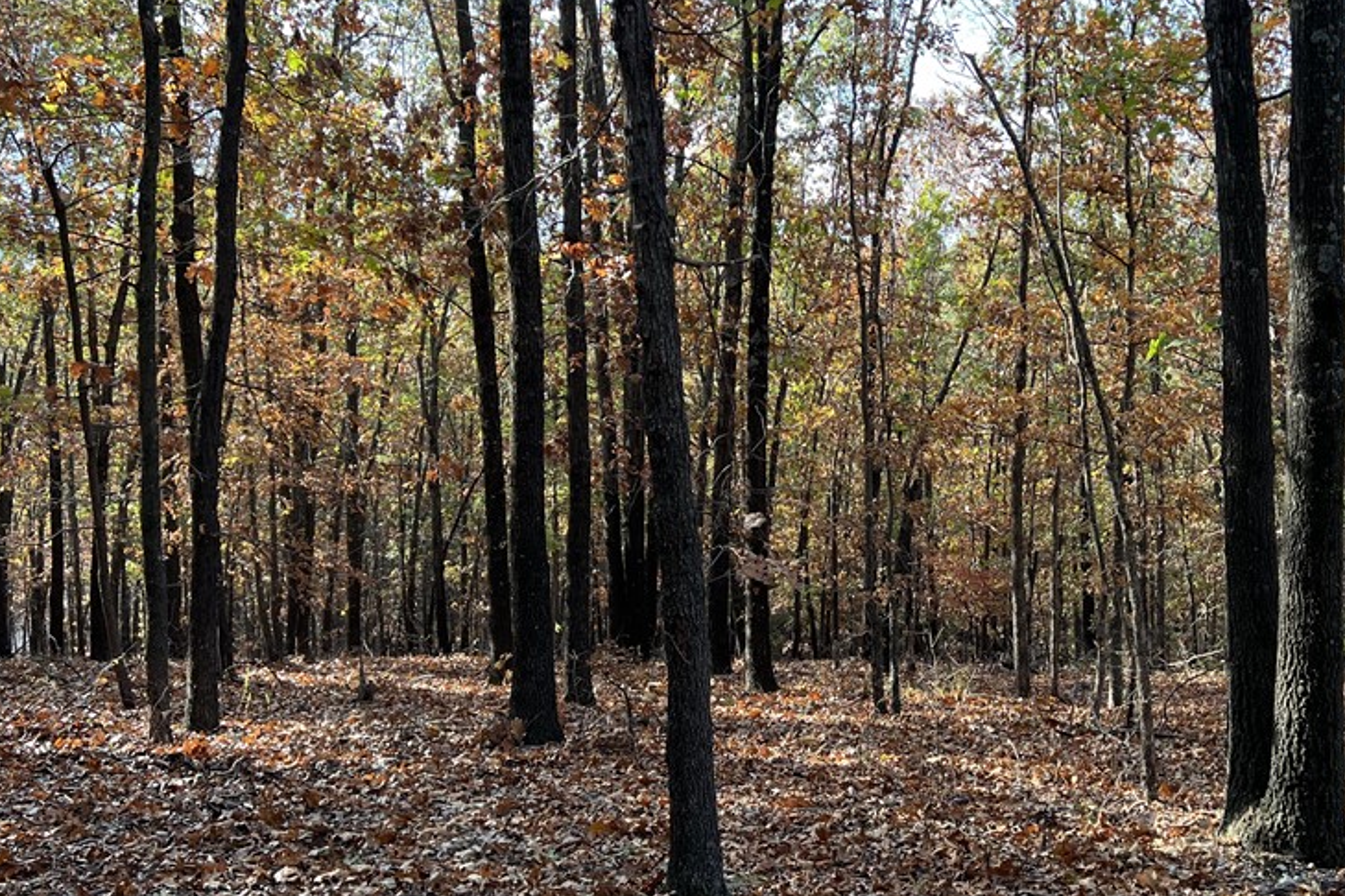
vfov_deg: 35.1
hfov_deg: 50.4
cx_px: 792
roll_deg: +2.4
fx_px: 1420
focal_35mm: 38
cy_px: 454
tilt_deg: -4.8
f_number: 1.5
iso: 40
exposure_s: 1/276
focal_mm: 5.7
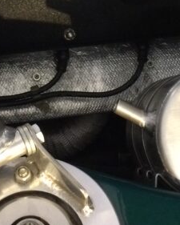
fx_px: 686
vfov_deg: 17.6
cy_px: -59
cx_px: 52
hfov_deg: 14.9
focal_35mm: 103
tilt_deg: -59.5
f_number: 2.2
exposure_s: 1/30
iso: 250
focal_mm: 4.15
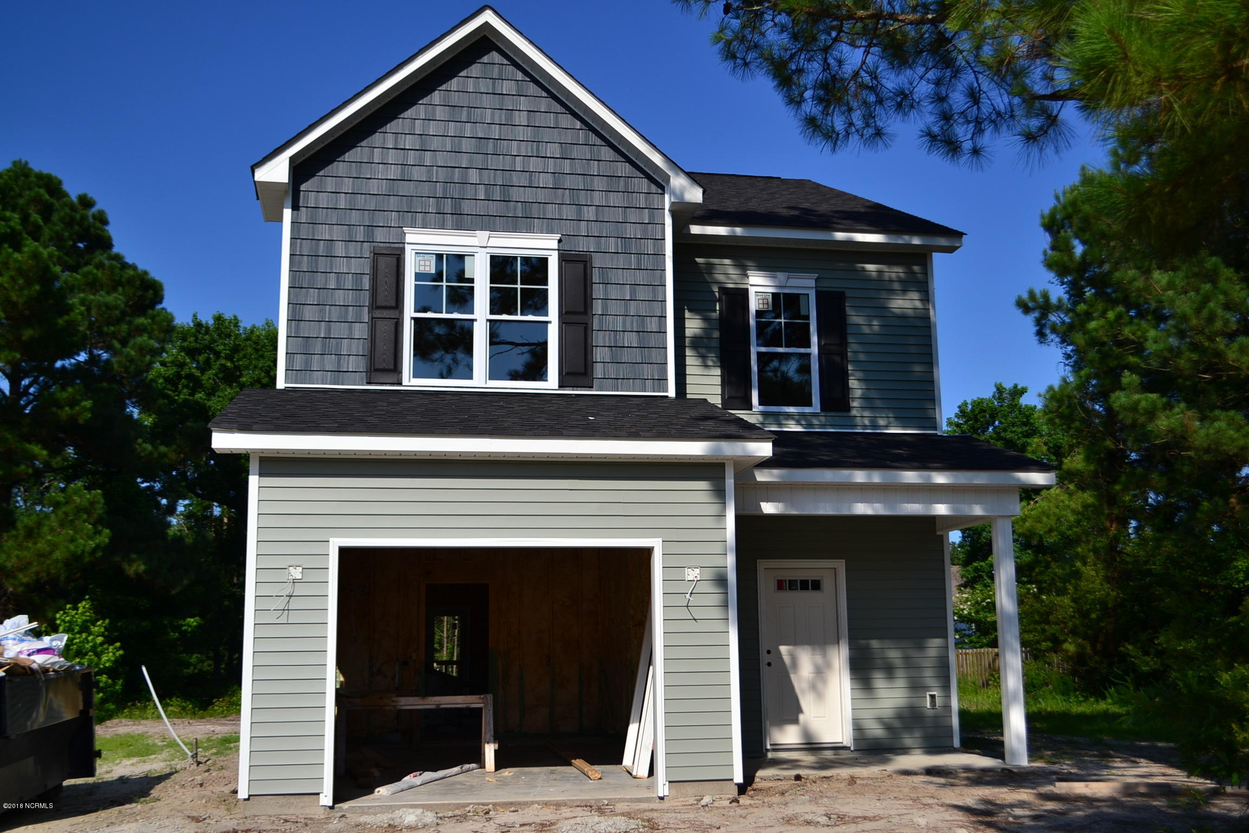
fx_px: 1249
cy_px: 416
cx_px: 624
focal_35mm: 36
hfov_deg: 53.1
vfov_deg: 36.9
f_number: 4
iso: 100
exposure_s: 1/1250
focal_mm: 24
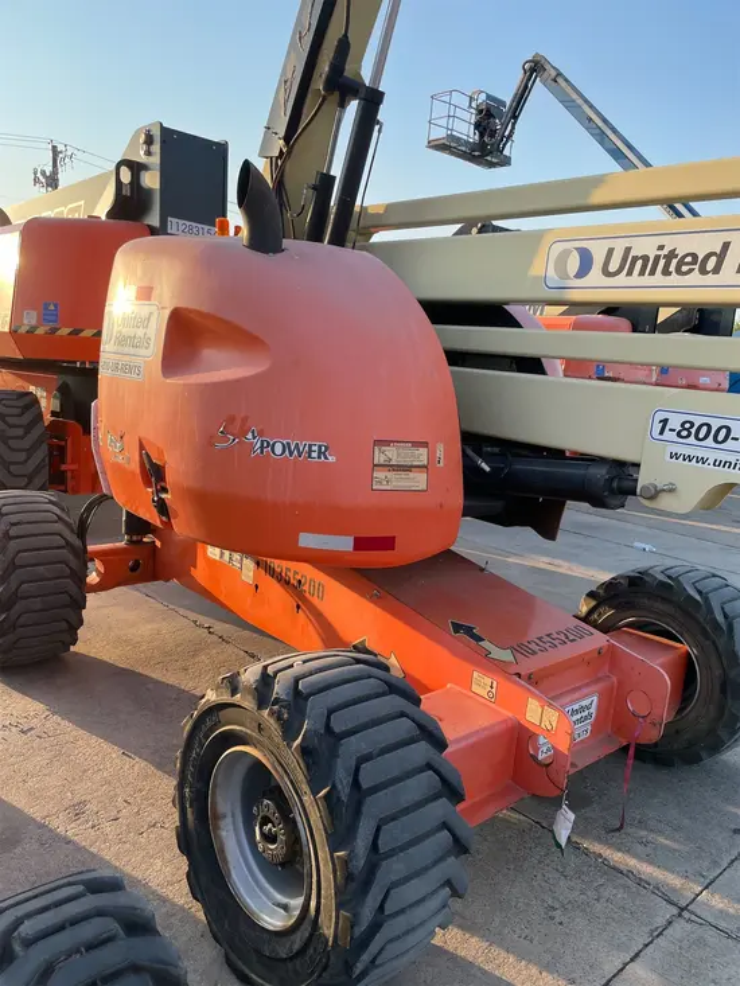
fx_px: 741
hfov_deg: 53.1
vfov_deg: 67.3
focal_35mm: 26
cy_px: 493
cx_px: 370
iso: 32
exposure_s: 1/759
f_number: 1.6
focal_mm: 4.2
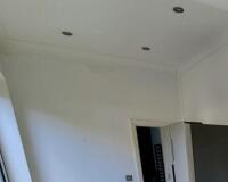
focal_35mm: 37
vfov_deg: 31.9
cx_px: 278
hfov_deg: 36.8
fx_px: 250
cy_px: 229
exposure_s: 1/122
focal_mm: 2.2
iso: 50
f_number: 2.2
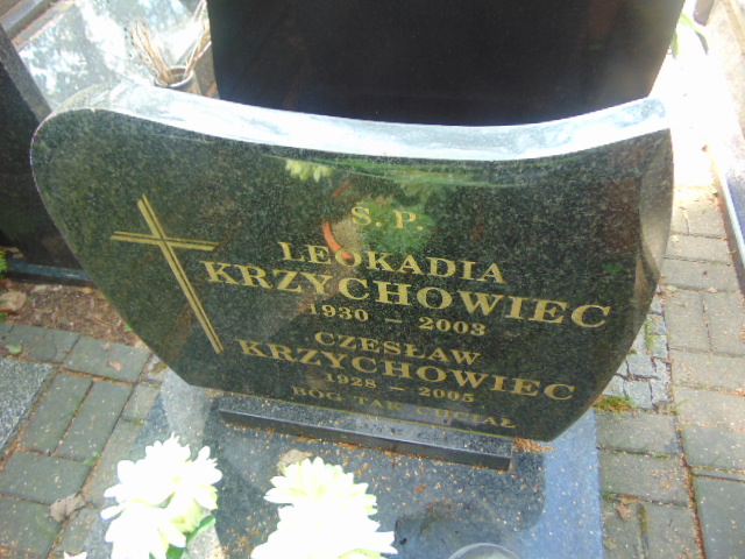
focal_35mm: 25
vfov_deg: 54.9
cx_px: 372
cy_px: 280
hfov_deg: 69.4
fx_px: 538
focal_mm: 4.5
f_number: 3
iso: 80
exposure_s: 1/80
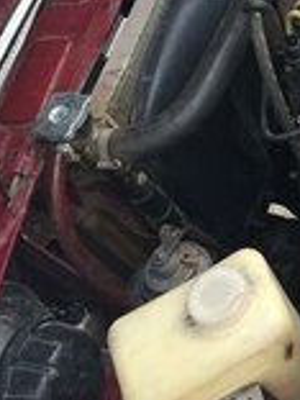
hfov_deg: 15.3
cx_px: 392
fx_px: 1063
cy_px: -31
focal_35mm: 92
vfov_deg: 20.4
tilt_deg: -45.3
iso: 32
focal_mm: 4.15
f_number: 2.2
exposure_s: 1/192
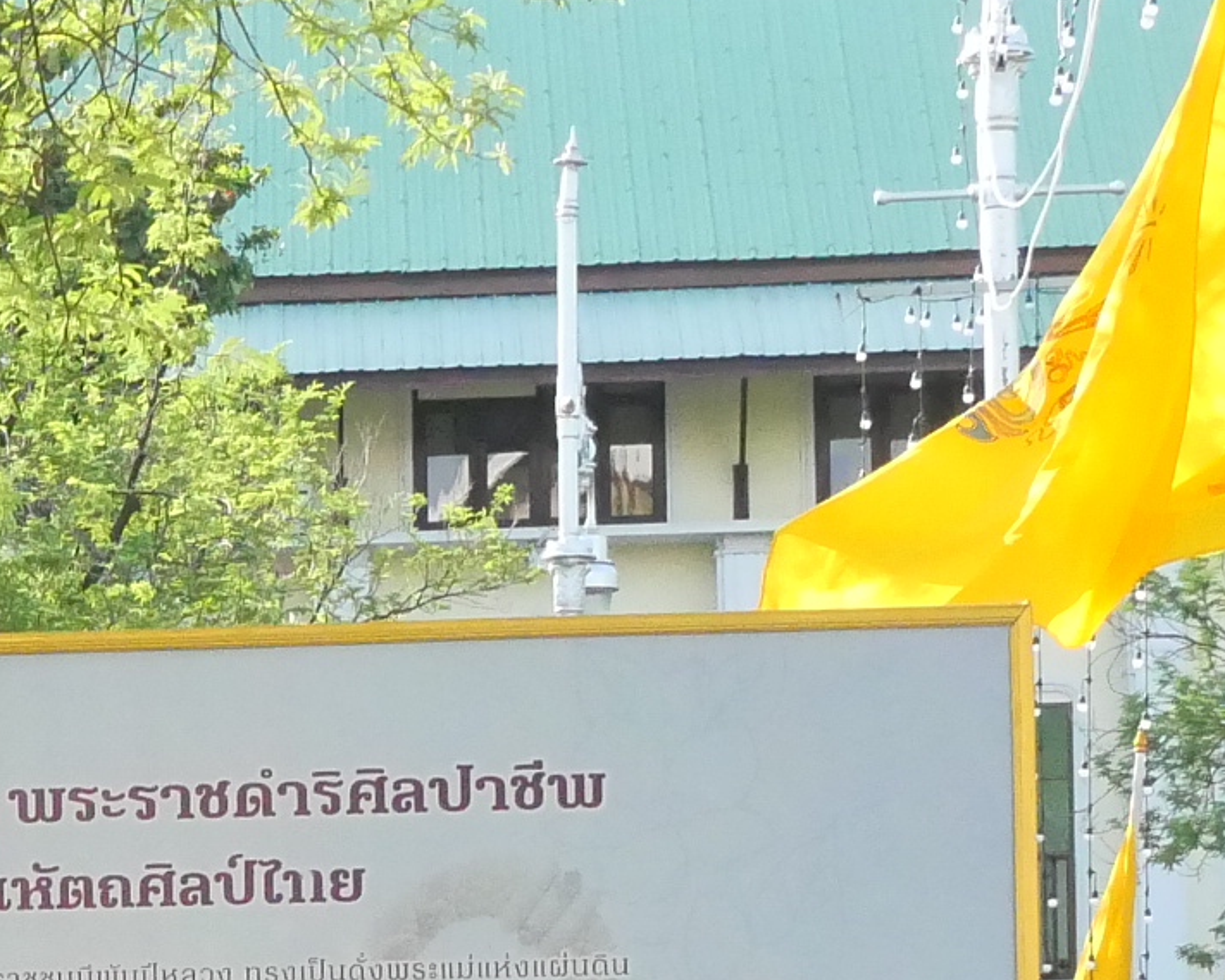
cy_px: 1428
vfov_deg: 9.9
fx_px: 5512
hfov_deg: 12.3
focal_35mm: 152
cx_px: -346
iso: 3200
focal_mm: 15
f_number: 5
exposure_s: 1/4000
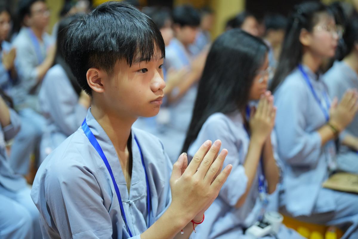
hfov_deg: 28.8
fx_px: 696
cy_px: 120
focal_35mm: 70
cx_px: 179
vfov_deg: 19.5
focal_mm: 70
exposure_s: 1/100
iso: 2500
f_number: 2.8
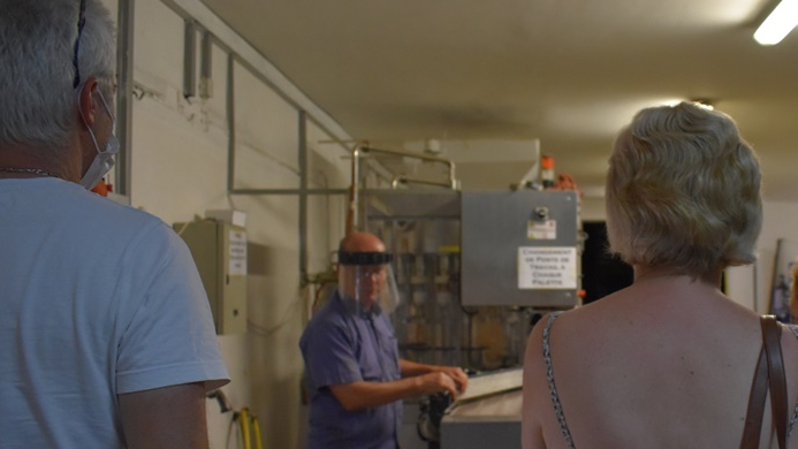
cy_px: 320
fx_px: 1037
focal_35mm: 49
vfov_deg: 24.2
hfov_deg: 40.5
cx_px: 629
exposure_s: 1/125
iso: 1800
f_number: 3.5
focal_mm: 18
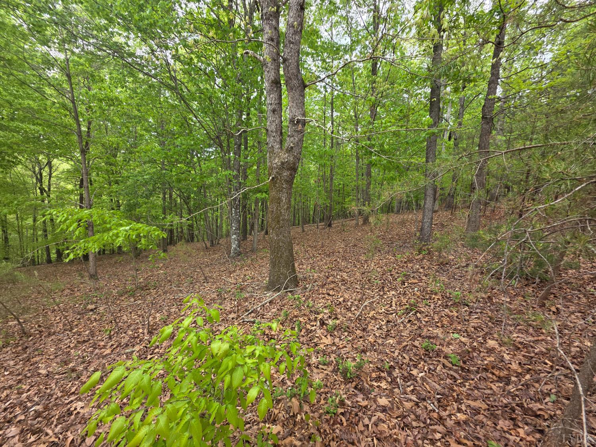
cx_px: 298
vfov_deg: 89.9
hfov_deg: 106.2
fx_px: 224
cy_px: 224
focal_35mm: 13
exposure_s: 1/120
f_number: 1.9
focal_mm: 2.2
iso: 25
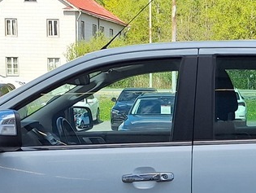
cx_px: 226
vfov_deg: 13.9
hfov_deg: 18.4
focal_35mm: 105
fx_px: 777
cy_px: 200
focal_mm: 5.54
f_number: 1.8
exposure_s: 1/2415
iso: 40
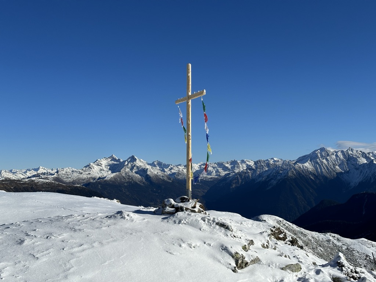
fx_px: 521
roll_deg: +1.3
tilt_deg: +3.3
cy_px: 141
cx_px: 188
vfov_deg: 30.3
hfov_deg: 39.7
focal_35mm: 48
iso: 64
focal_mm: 6.86
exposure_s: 1/8929
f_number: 1.78
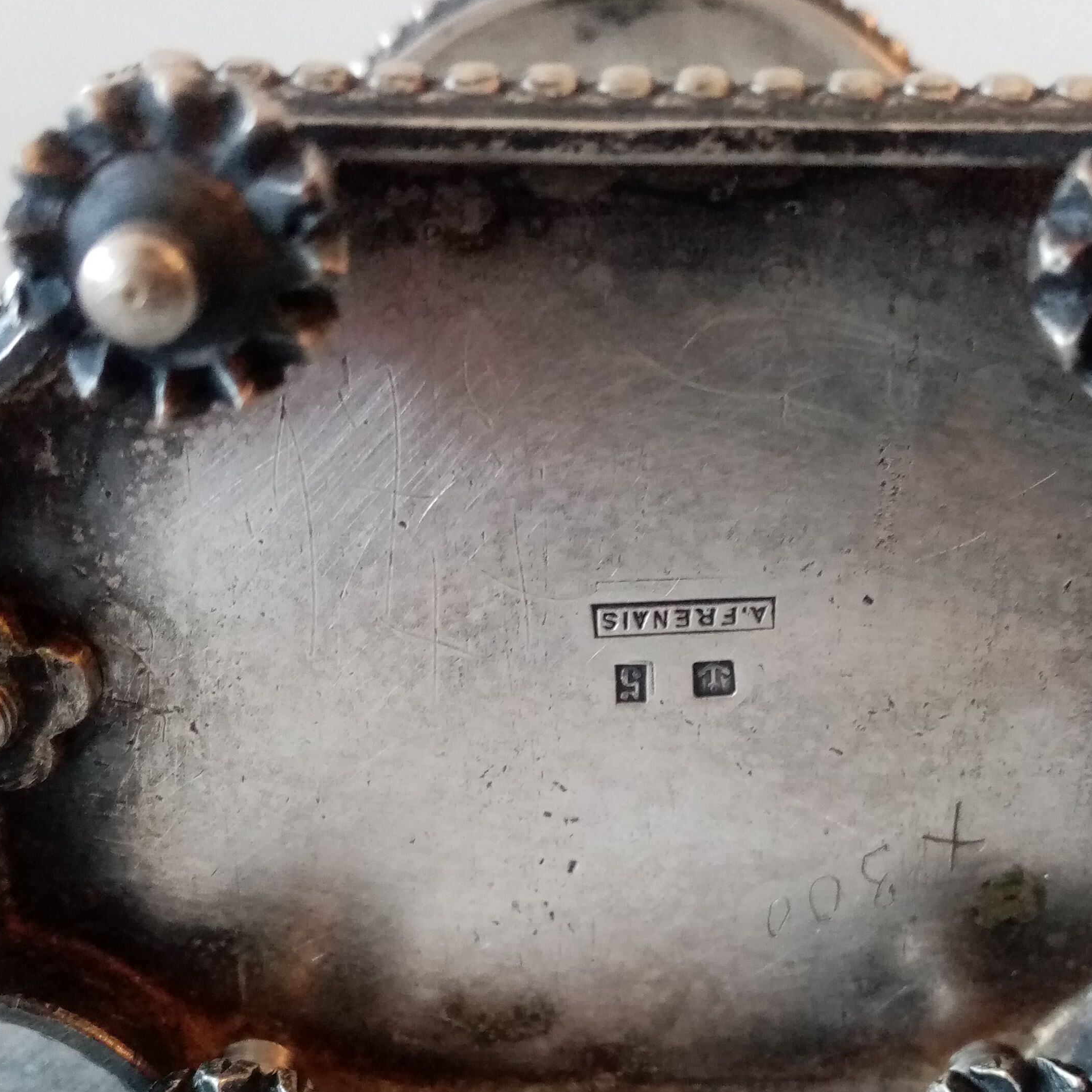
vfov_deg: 37.1
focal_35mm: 45
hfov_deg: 37.5
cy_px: 742
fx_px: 1606
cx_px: 611
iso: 497
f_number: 1.8
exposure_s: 1/25
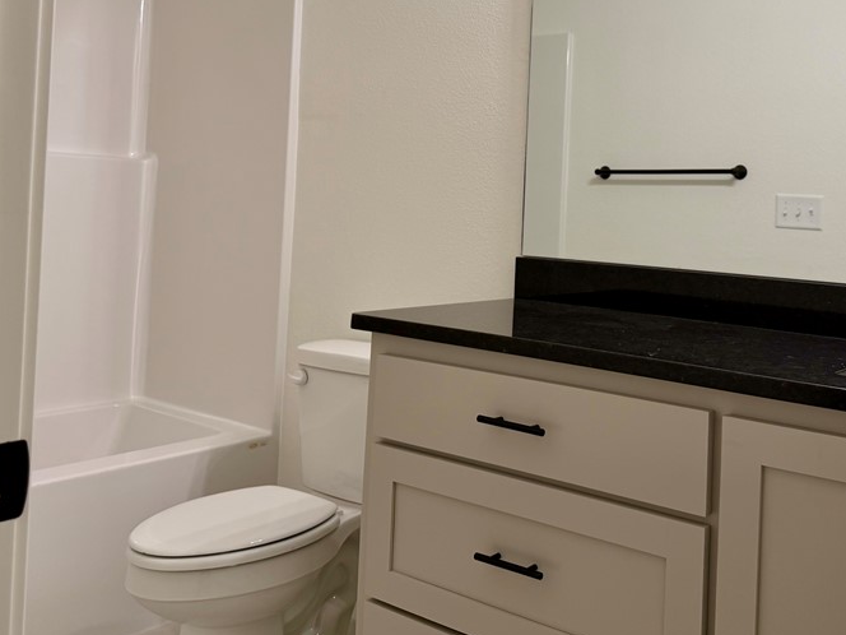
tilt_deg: +1.6
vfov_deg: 37.8
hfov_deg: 49.7
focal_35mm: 37
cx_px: 519
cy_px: 171
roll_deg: -1.3
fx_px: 904
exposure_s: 1/120
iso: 125
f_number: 1.78
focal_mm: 6.76
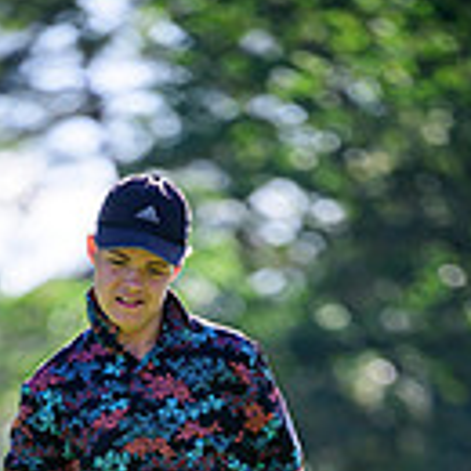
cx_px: 185
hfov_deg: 3.0
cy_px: 764
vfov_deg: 3.0
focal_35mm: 588
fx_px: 9052
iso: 400
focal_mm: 200
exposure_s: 1/2500
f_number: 2.8
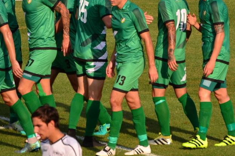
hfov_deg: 2.4
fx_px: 5579
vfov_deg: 1.6
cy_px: 48
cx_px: 71
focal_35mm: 855
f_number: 5.6
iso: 200
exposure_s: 1/1000
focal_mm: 300
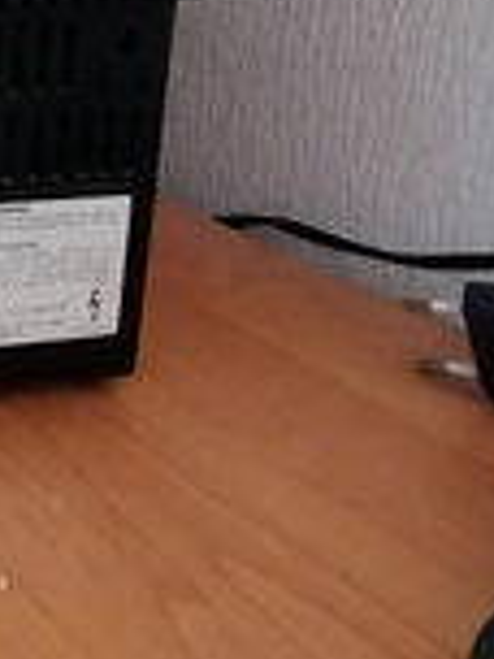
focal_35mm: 56
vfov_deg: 31.8
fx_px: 1066
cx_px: -240
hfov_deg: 21.9
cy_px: 9
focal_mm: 2.7
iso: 640
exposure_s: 1/20
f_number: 2.4
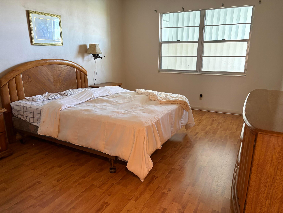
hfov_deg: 67.3
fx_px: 213
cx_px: 142
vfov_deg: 53.1
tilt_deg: -15.0
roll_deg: +0.5
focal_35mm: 26
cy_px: 106
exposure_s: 1/60
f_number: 1.6
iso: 250
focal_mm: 5.96
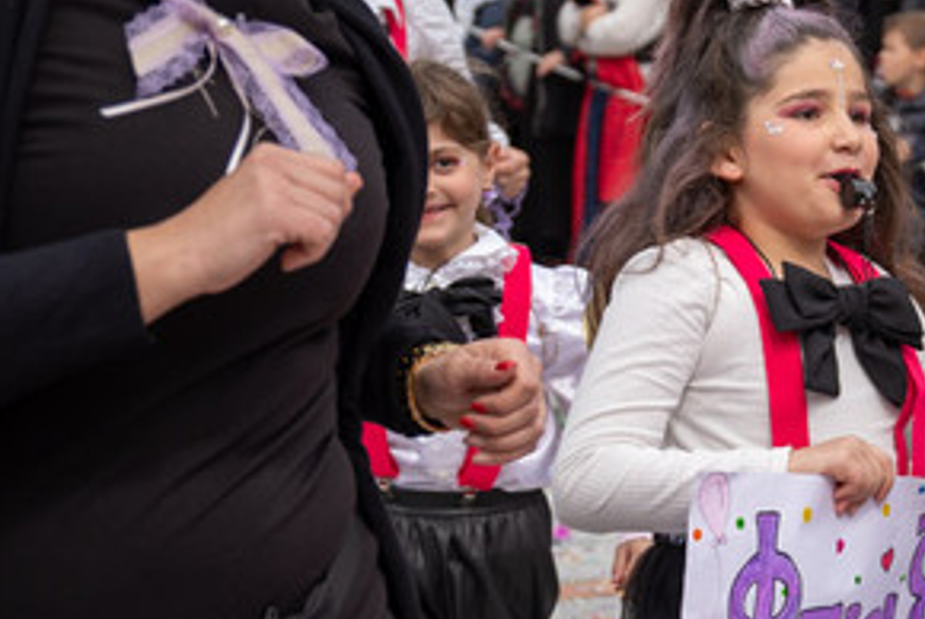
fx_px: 3061
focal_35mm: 119
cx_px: 931
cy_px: 464
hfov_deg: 16.8
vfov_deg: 11.5
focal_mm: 36
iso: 80
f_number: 2.8
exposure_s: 1/1600
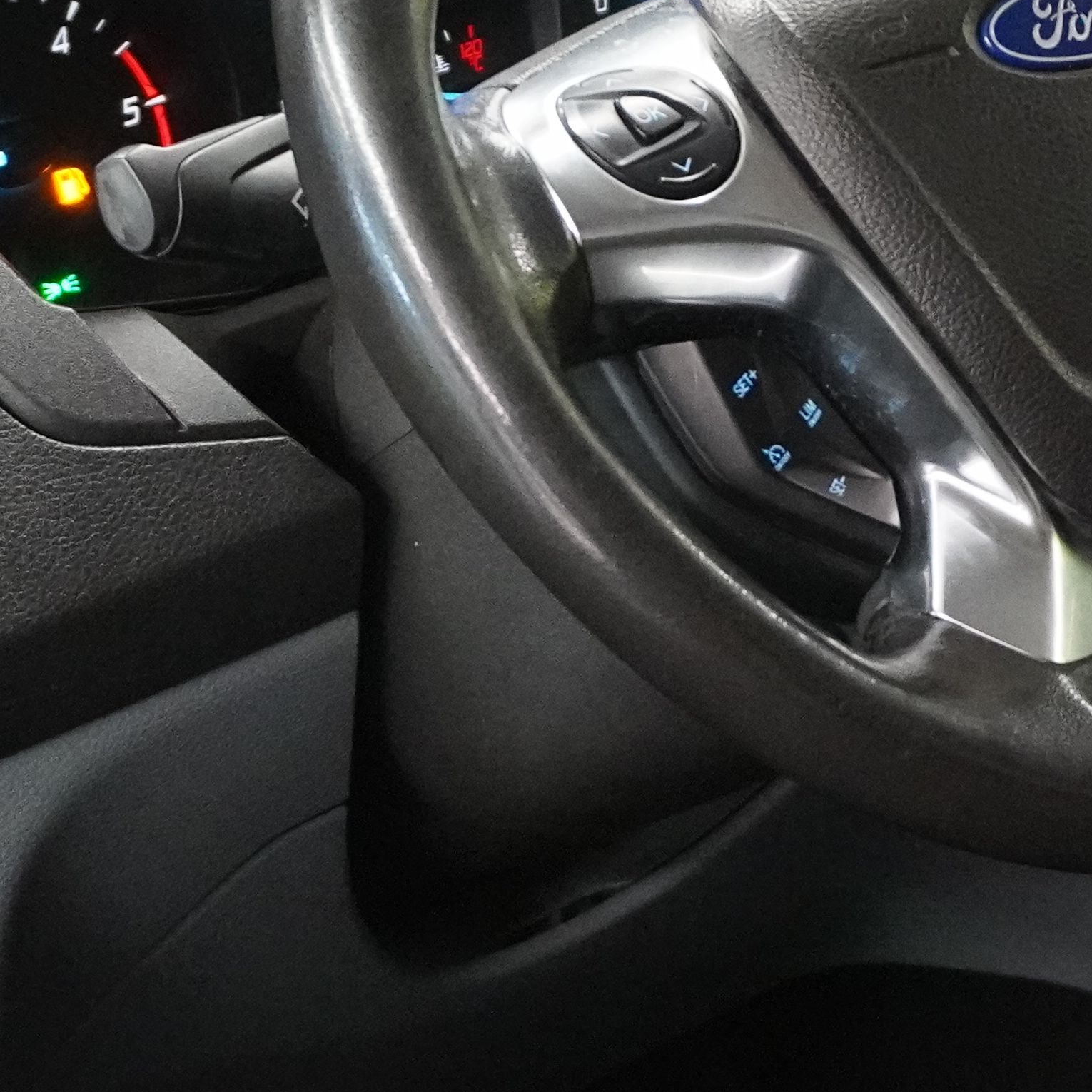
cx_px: 1342
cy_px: 210
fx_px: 3926
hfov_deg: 15.2
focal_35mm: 110
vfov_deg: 15.7
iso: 6400
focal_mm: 22
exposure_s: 1/50
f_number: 4
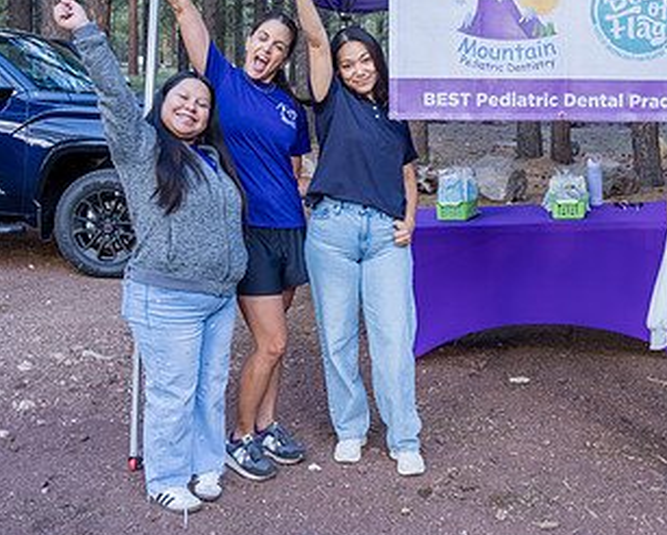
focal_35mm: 49
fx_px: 968
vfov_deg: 30.7
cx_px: 464
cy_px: 181
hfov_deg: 37.5
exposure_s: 1/60
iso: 200
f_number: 5
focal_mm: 24
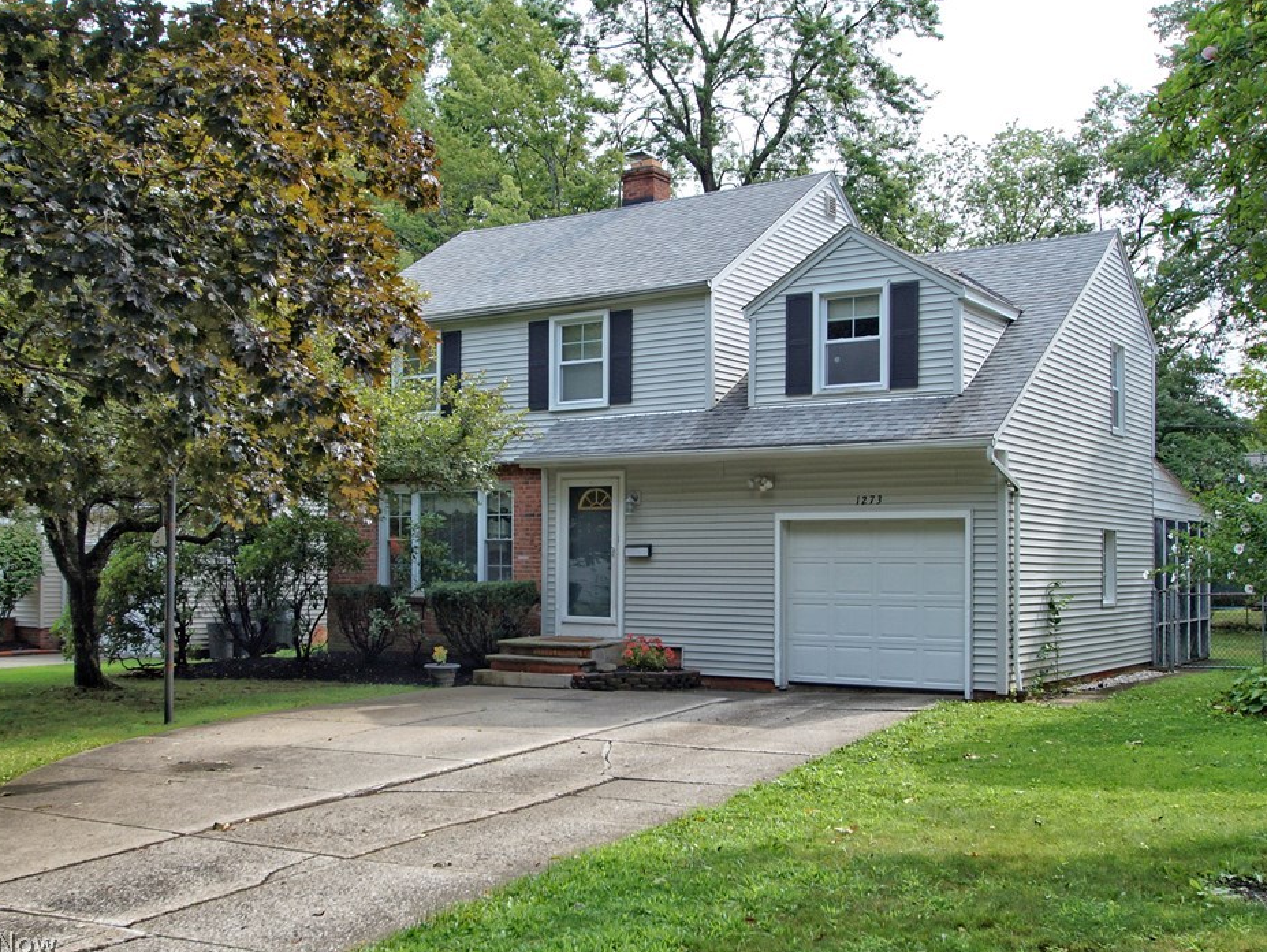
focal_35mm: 27
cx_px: 660
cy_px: 471
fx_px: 989
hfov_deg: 65.3
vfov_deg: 51.4
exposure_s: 1/200
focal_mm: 16
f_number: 5.6
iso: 100
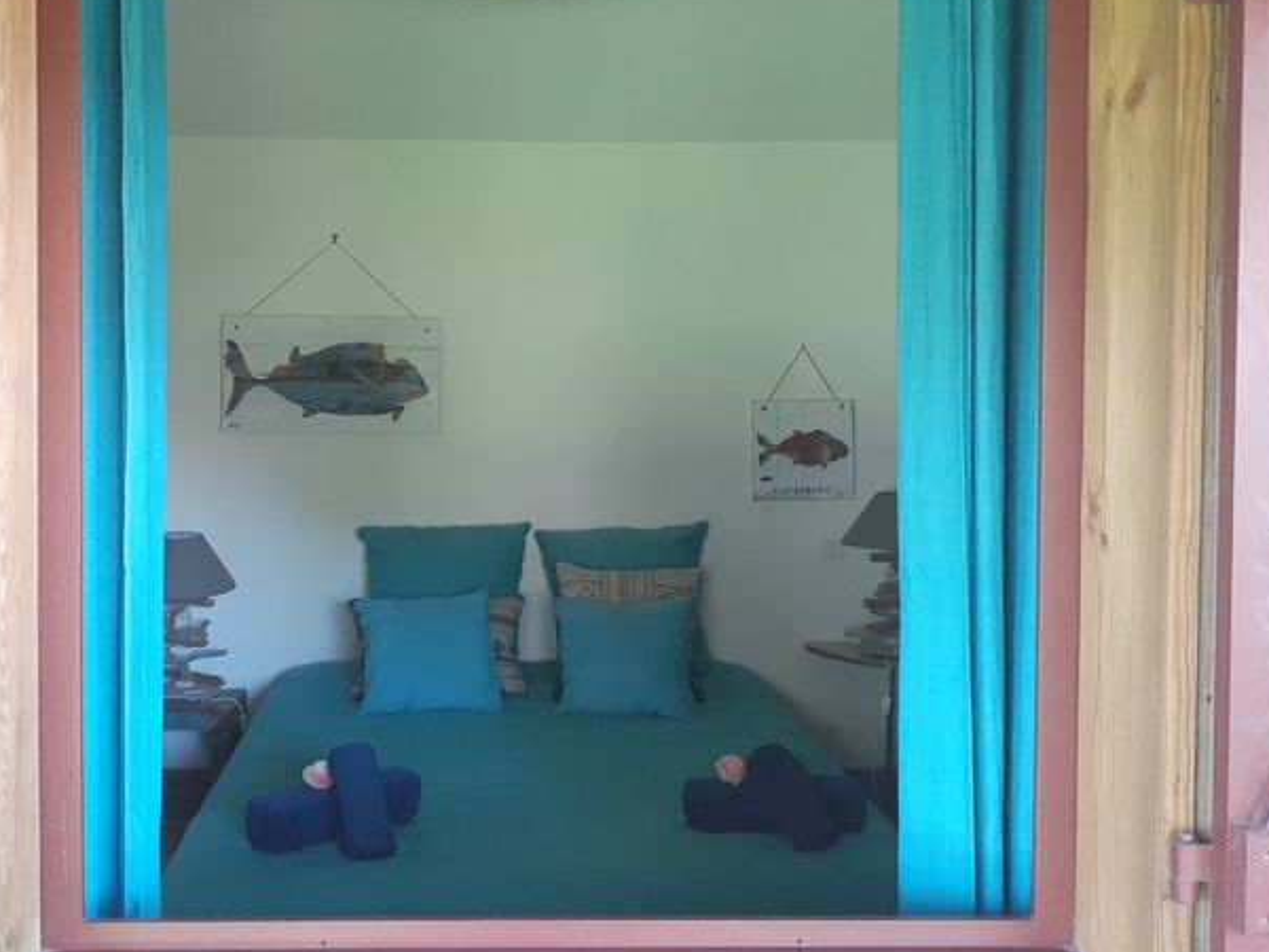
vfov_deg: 39.6
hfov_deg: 51.1
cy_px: 402
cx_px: 522
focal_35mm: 36
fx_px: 1320
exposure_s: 1/50
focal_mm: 3.6
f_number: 1.9
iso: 250
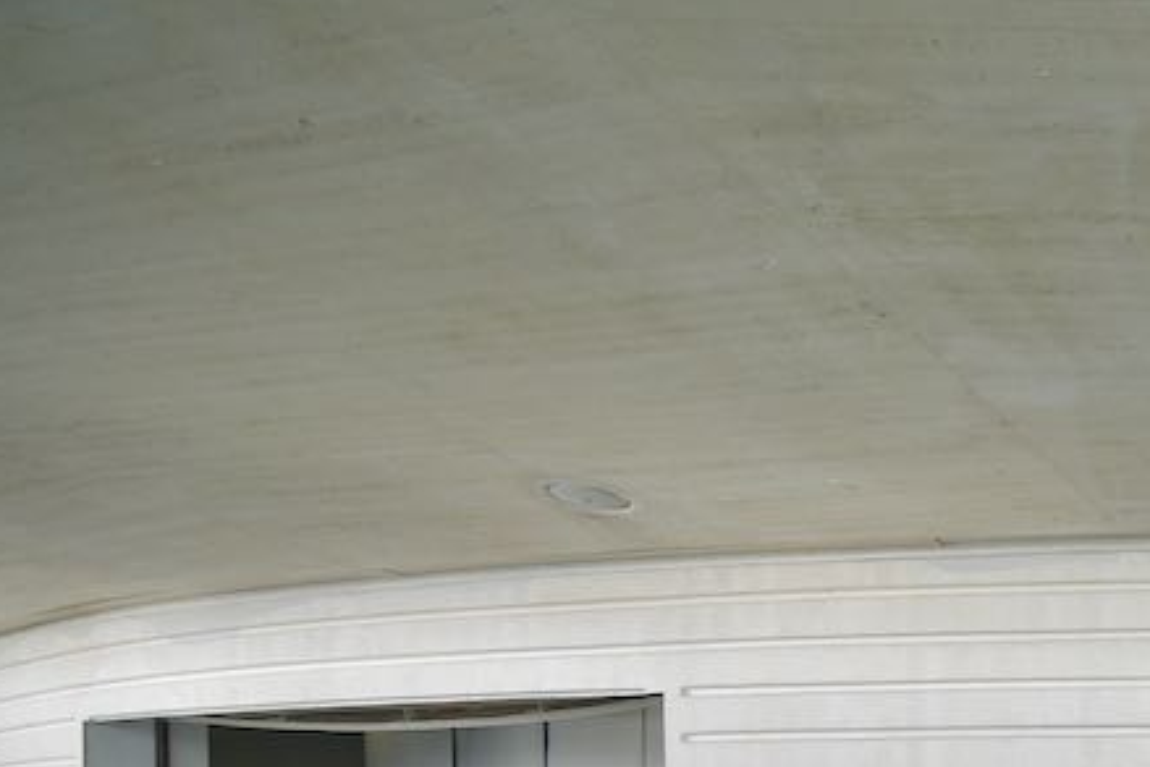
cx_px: 1318
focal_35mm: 37
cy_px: 880
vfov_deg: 31.2
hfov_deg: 40.0
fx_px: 1182
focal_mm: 10
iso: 280
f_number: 5.6
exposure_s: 1/250
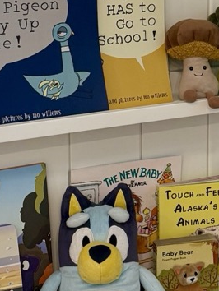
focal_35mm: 122
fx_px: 1028
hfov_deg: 12.1
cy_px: 20
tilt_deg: -10.2
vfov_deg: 15.9
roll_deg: +0.3
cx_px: 156
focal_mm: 6.76
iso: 200
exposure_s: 1/60
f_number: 1.78
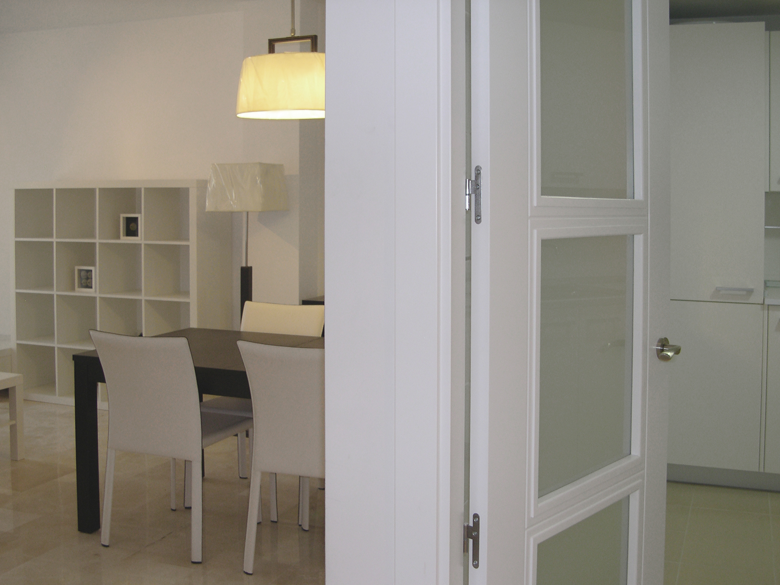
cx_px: 390
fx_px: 856
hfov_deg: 49.0
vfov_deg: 37.7
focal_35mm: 38
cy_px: 292
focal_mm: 8
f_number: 2.8
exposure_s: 1/30
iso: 100
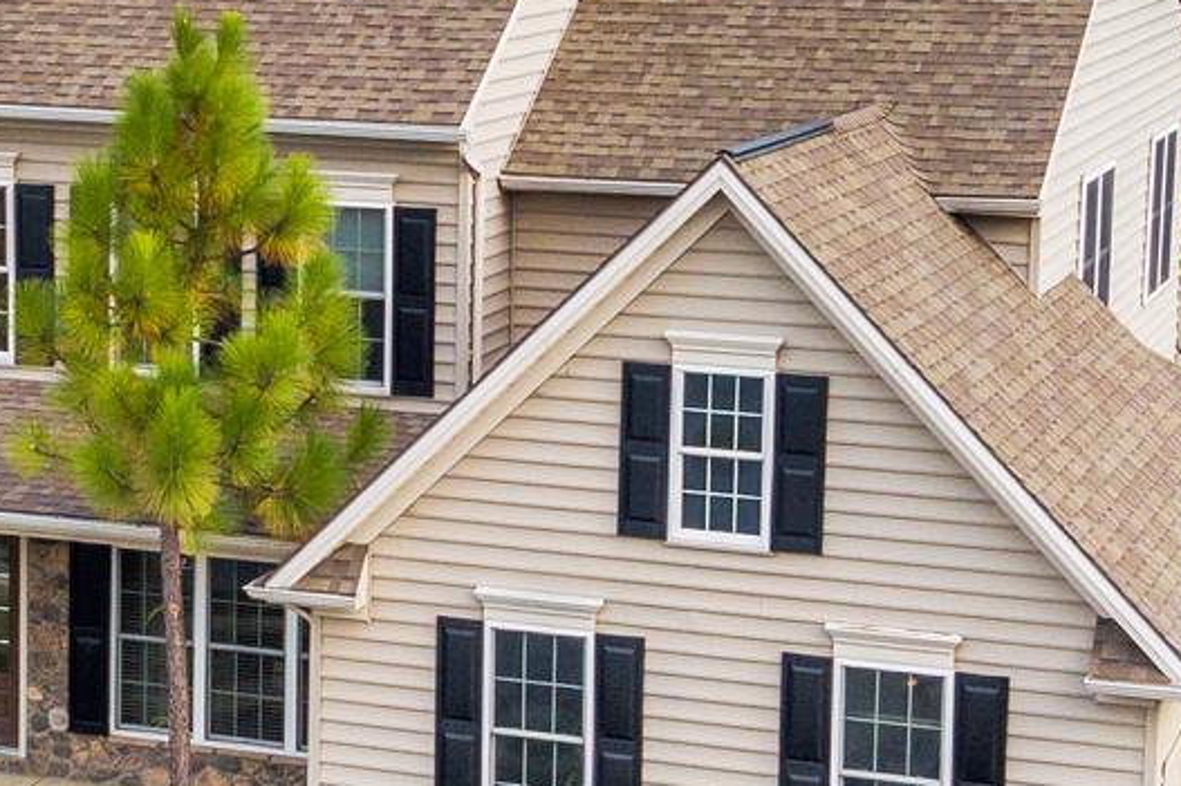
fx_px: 3443
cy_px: 289
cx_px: 308
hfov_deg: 19.3
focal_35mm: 105
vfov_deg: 13.0
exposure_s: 1/500
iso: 100
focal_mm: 4.7
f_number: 2.2
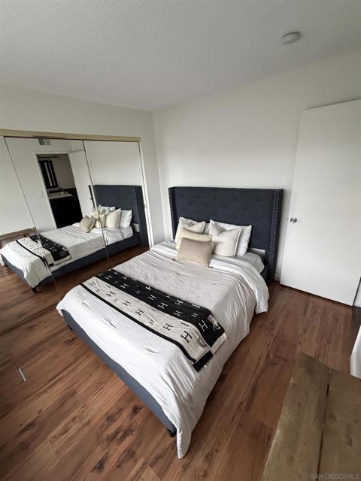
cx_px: 180
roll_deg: +2.0
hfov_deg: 85.7
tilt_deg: -20.9
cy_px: 240
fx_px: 195
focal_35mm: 14
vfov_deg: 102.1
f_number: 2.2
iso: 500
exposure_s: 1/60
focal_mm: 2.22
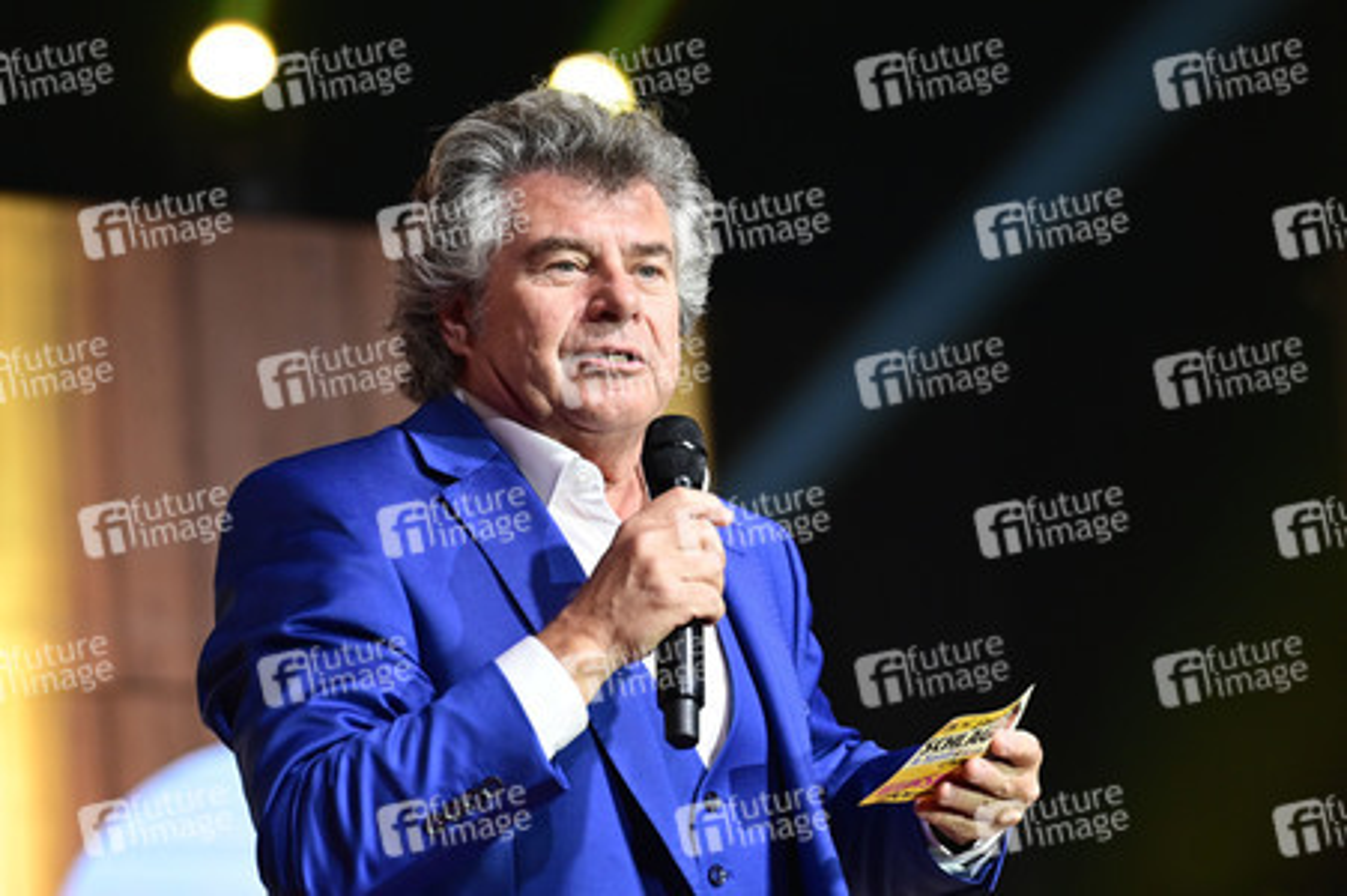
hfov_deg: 10.3
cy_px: 448
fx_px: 7478
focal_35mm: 200
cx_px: 674
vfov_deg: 6.9
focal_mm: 200
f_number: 4
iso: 3200
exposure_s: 1/250
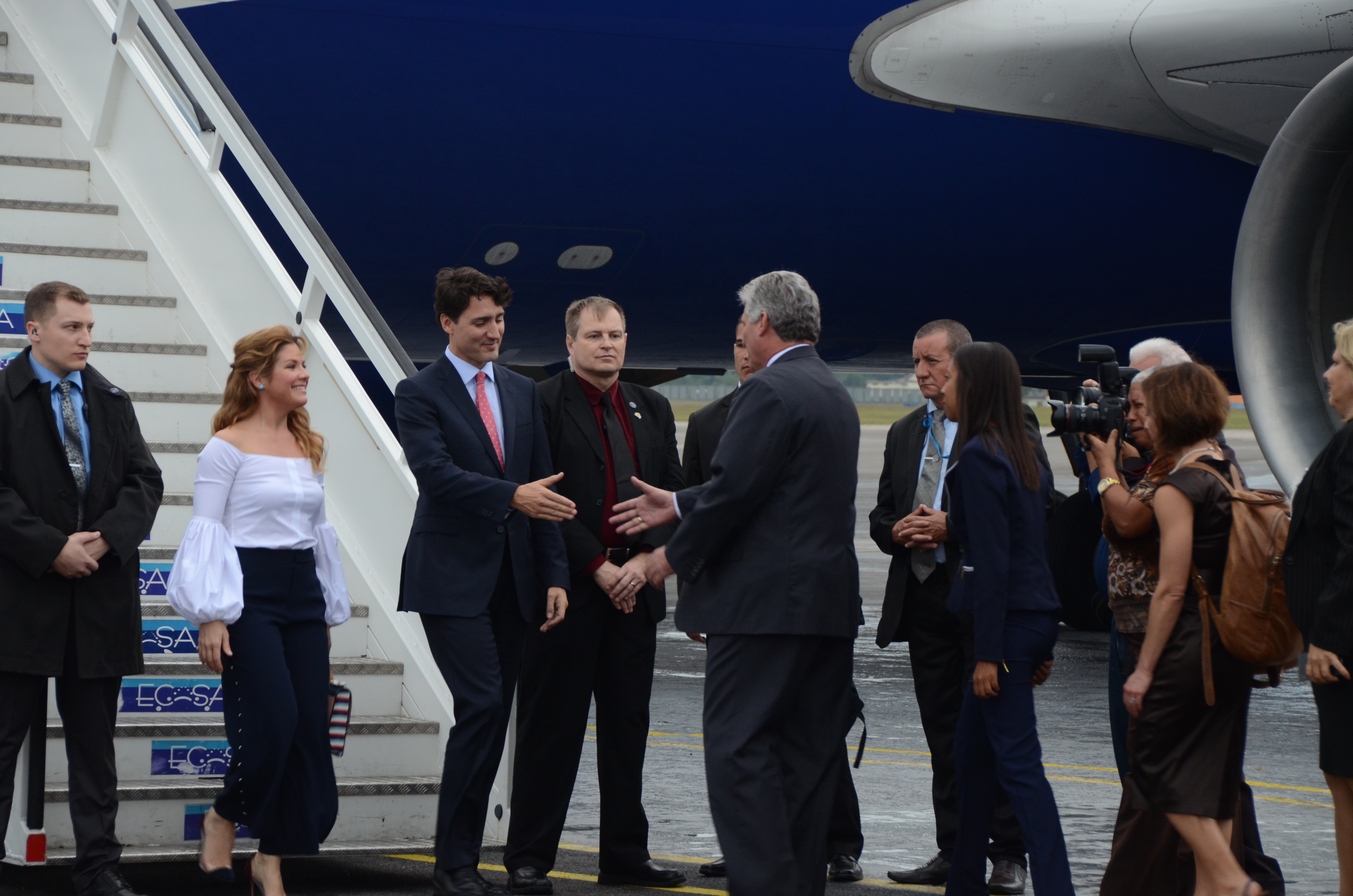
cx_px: 676
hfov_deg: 15.2
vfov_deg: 10.1
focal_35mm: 135
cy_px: 448
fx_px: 5063
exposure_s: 1/100
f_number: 6.3
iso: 640
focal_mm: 90
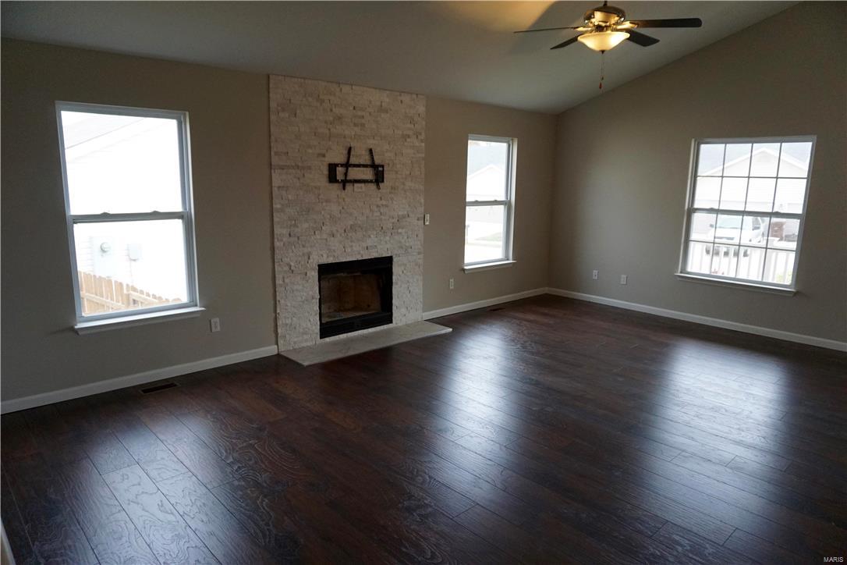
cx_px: 424
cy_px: 282
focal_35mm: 24
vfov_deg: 53.1
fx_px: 565
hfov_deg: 73.7
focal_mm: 16
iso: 1000
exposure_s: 1/160
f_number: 4
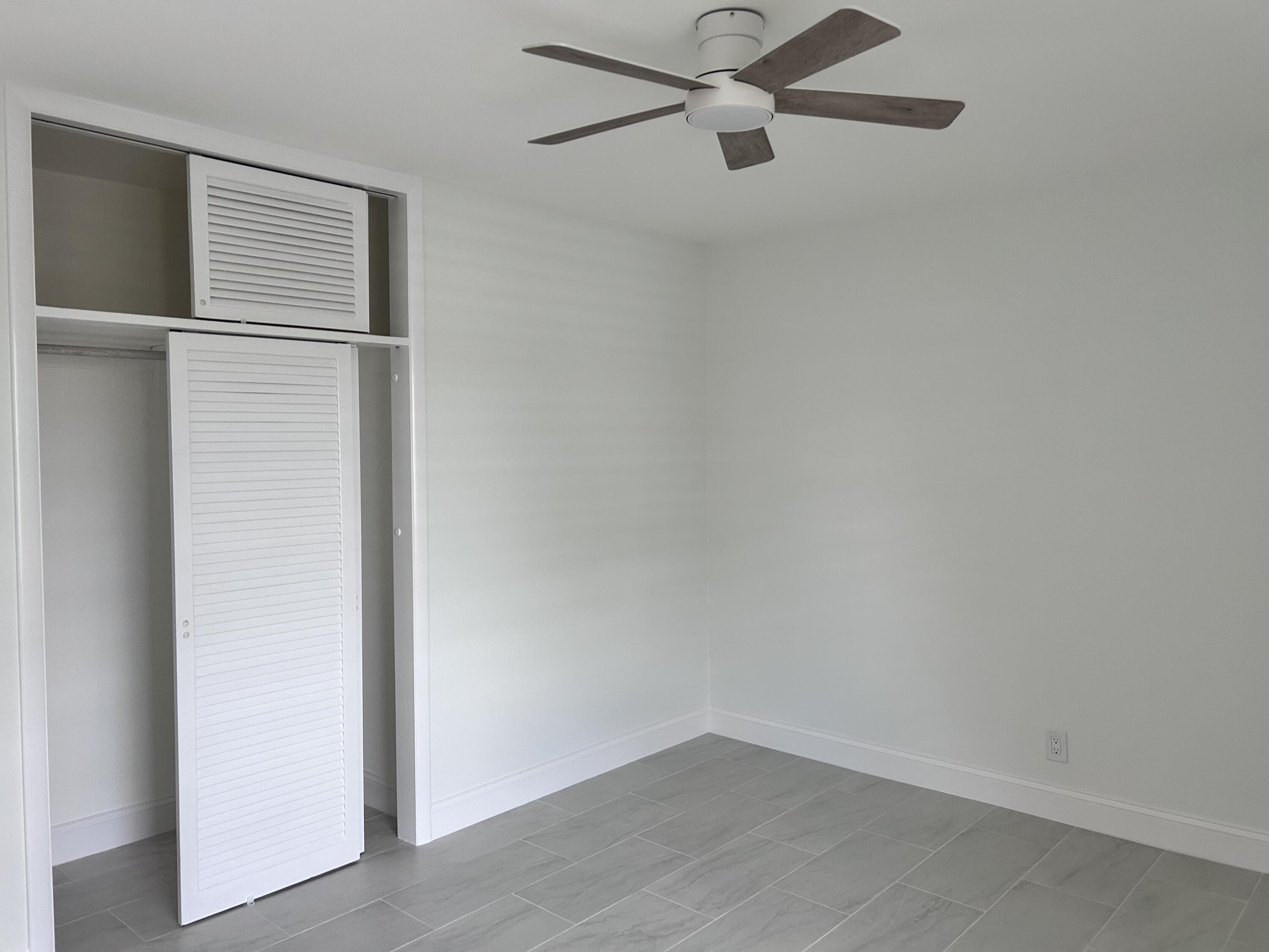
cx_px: 634
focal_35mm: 26
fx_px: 953
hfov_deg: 67.3
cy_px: 476
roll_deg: +1.5
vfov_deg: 53.1
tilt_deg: +0.1
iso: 125
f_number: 1.5
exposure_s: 1/121
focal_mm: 5.7
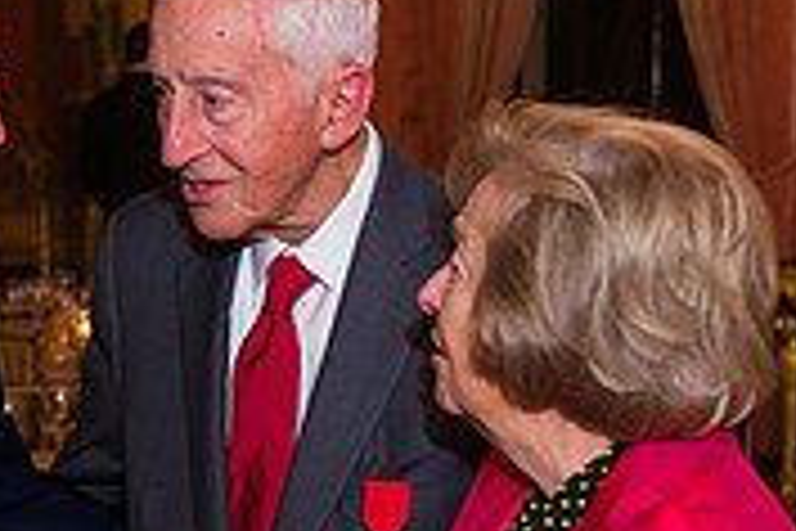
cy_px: 304
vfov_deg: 14.4
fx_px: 2100
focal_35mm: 95
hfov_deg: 21.4
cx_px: 247
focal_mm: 29
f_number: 3.2
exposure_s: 1/80
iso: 1250
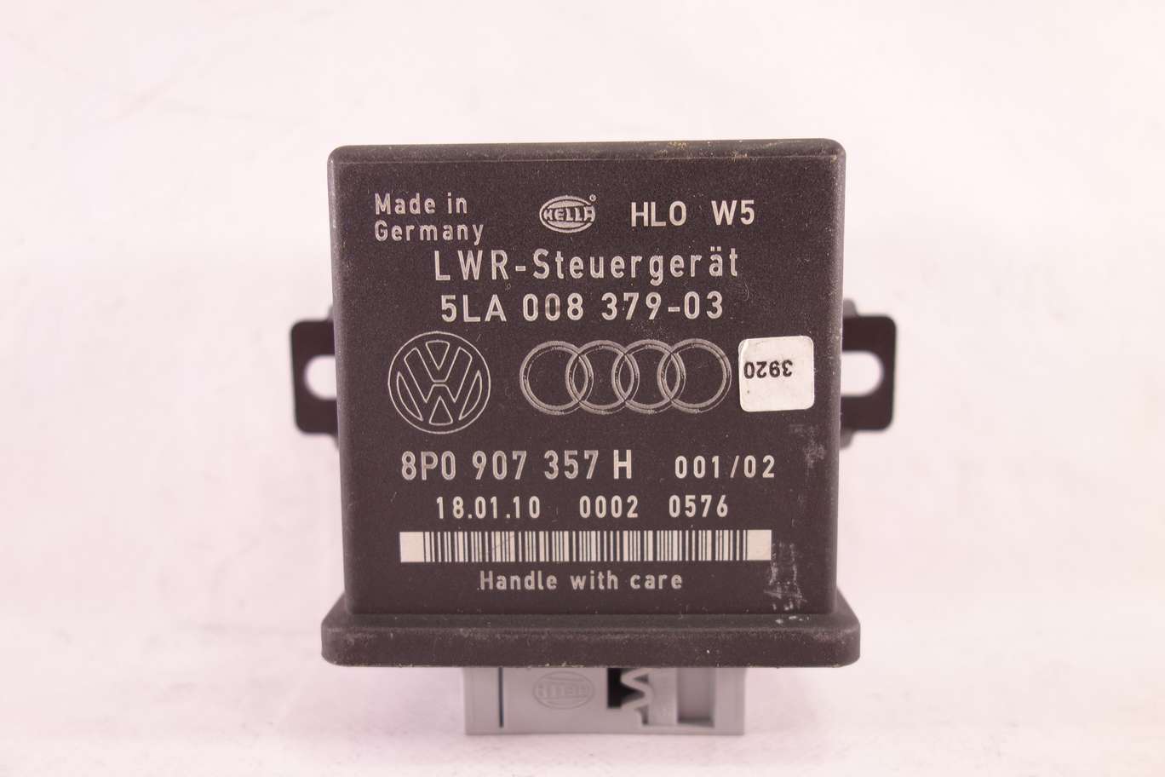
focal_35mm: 28
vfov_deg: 46.4
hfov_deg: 65.5
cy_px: 388
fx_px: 906
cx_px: 582
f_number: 2.5
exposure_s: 1/40
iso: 200
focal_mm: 10.4
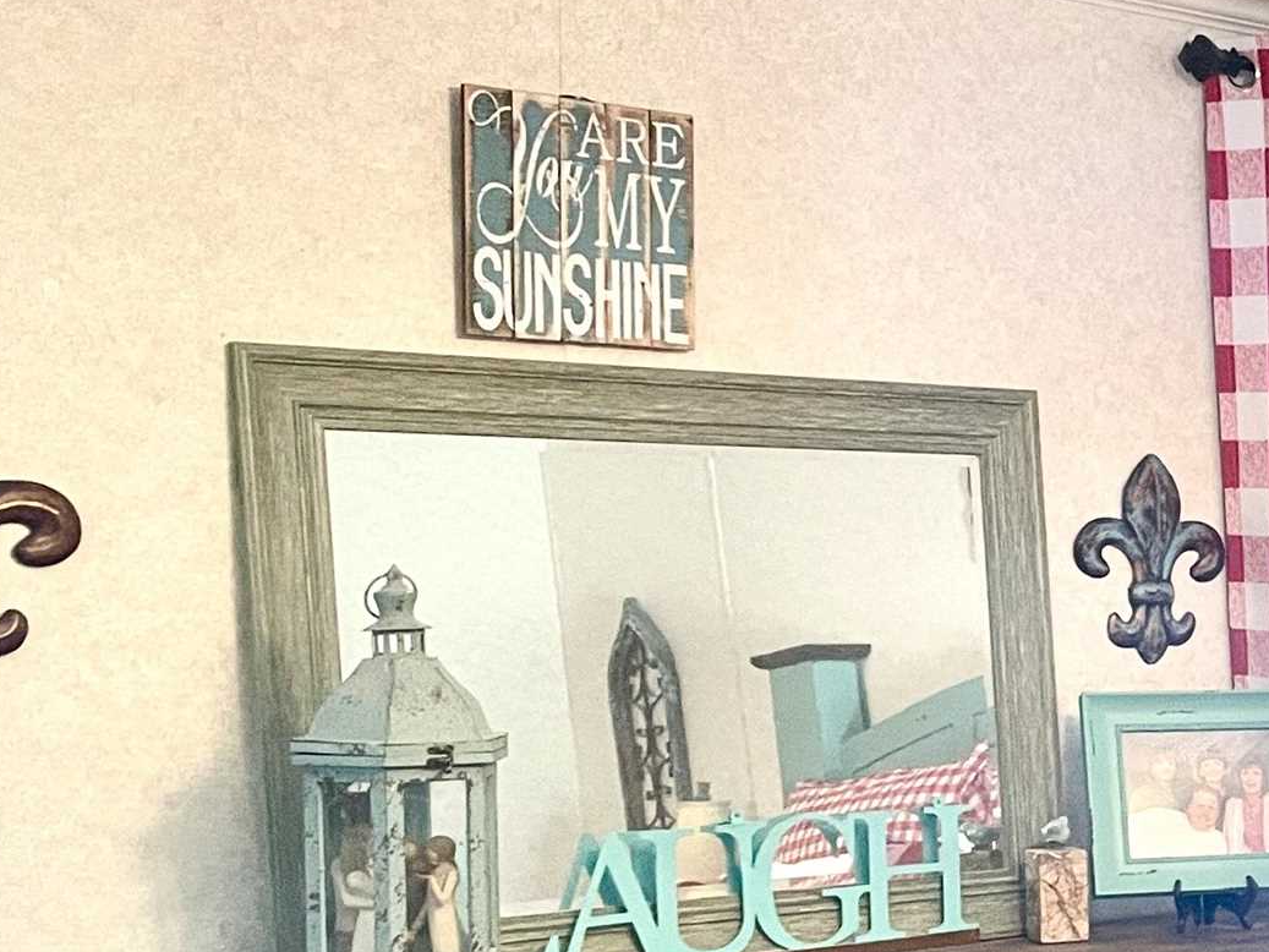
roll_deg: -0.2
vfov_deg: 18.9
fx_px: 2823
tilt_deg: -4.0
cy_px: 787
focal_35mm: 77
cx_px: 1744
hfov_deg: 22.2
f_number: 1.6
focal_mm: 4.2
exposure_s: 1/60
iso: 320
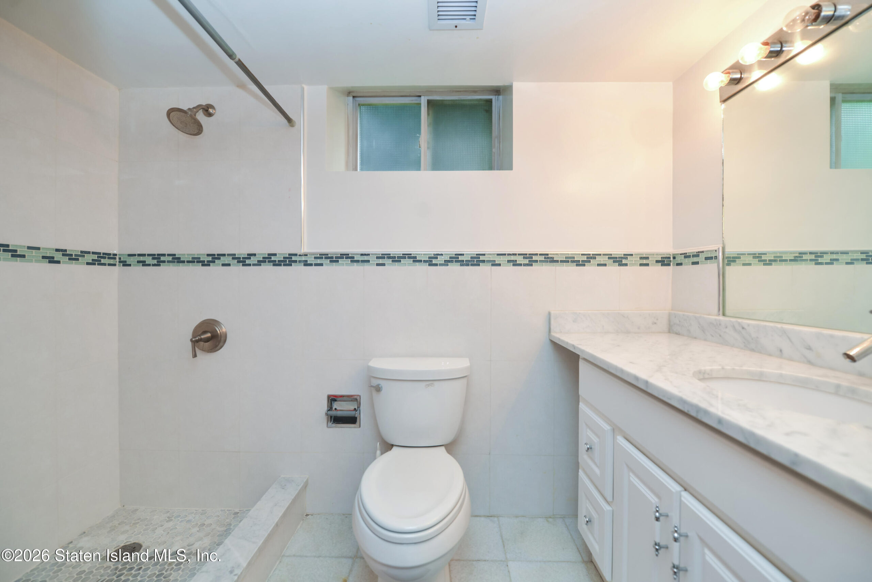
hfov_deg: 104.2
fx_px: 339
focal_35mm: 14
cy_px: 291
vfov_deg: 81.2
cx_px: 436
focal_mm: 14
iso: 400
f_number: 4
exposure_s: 1/60
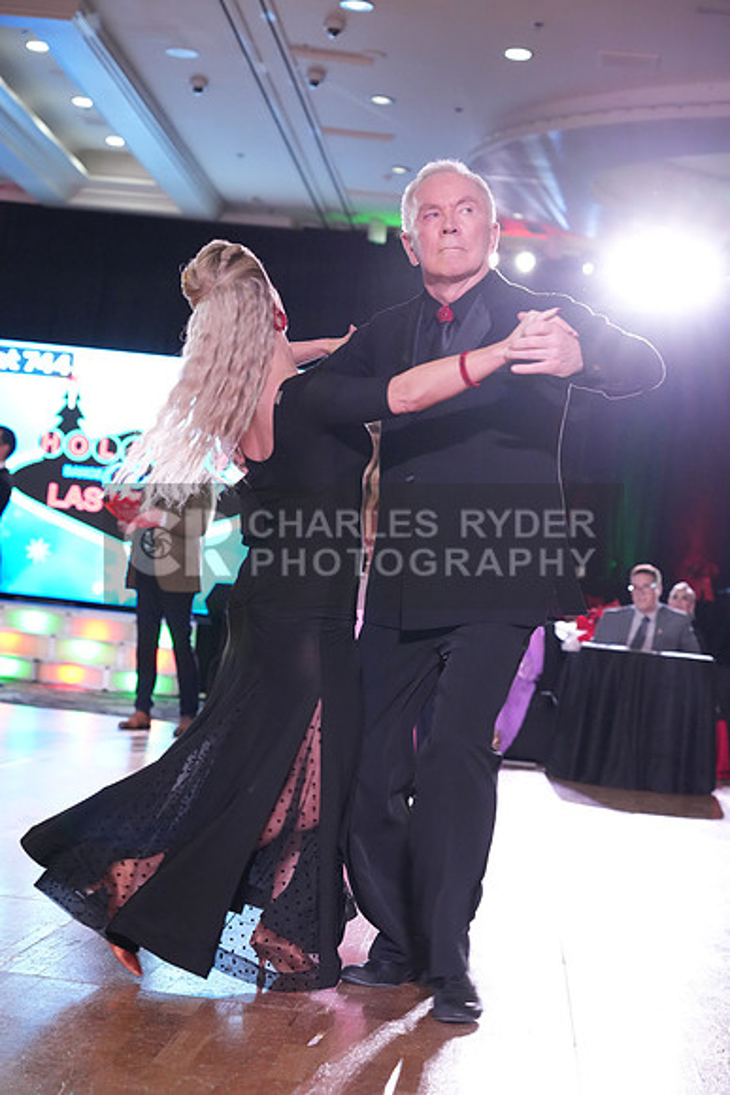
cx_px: 365
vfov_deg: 27.3
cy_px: 548
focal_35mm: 74
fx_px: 2249
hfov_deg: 18.4
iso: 5000
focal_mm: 74
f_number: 5
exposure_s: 1/320
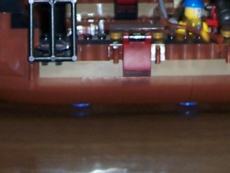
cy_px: -214
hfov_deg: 12.5
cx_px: 96
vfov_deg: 8.7
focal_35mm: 158
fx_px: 1050
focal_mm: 5.6
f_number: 2.7
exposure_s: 1/2
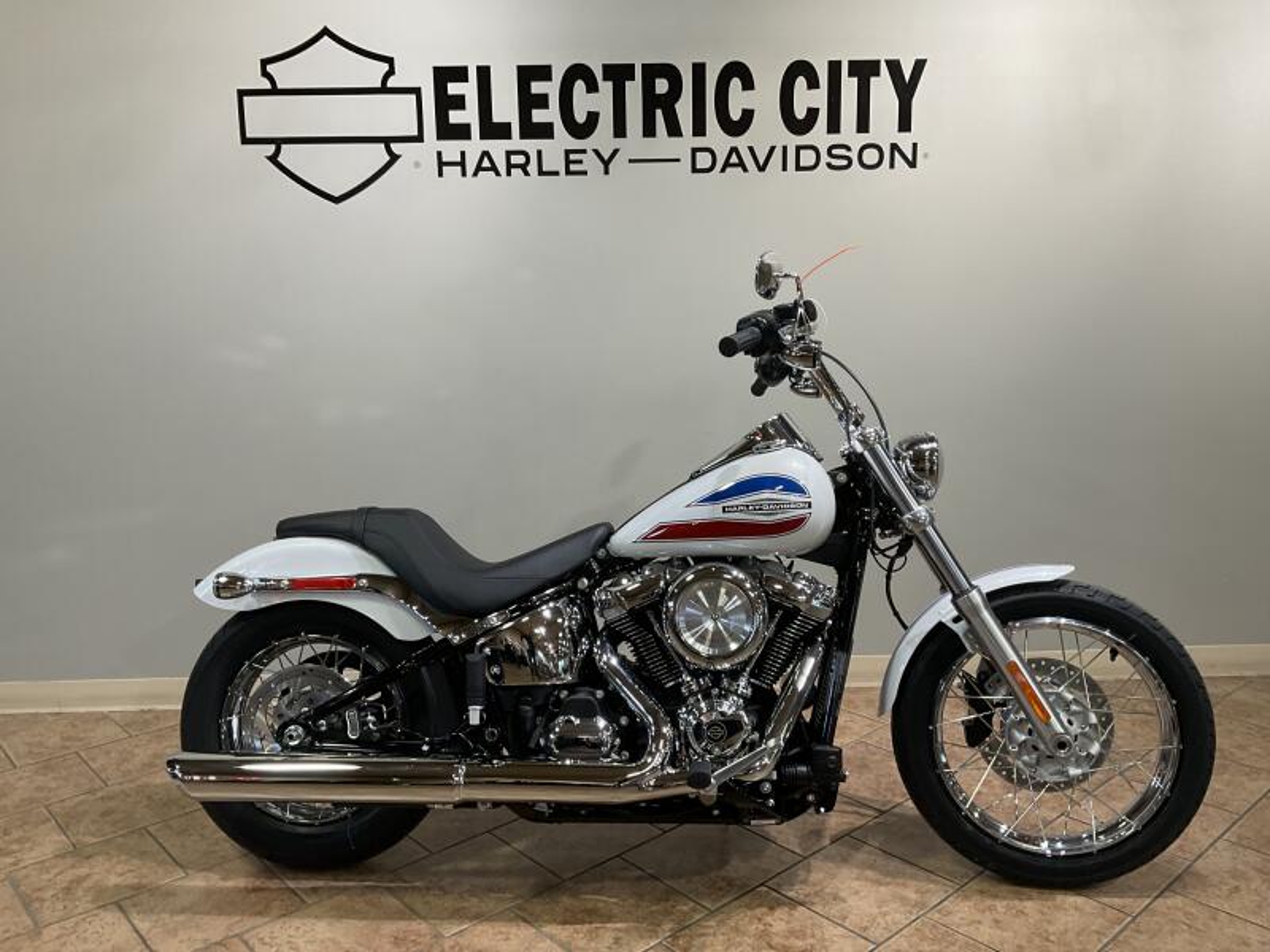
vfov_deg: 48.2
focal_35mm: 29
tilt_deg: -10.5
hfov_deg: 61.7
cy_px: 476
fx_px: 1064
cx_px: 635
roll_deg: +1.1
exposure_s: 1/60
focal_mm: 3
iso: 64
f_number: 1.8
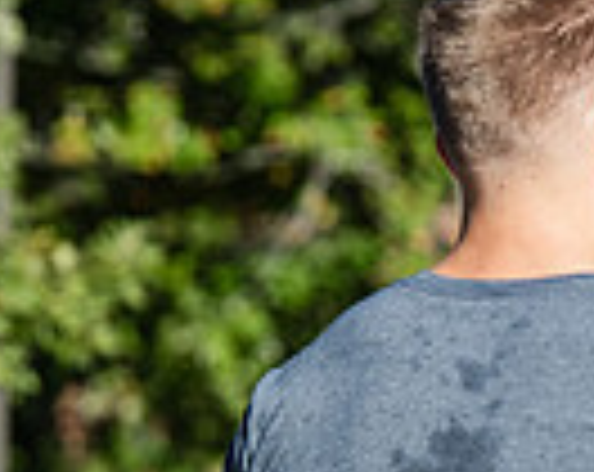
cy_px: 411
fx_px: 6455
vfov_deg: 4.2
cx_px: 1202
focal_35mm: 368
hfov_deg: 5.2
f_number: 3.5
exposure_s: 1/1250
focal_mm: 89
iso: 100
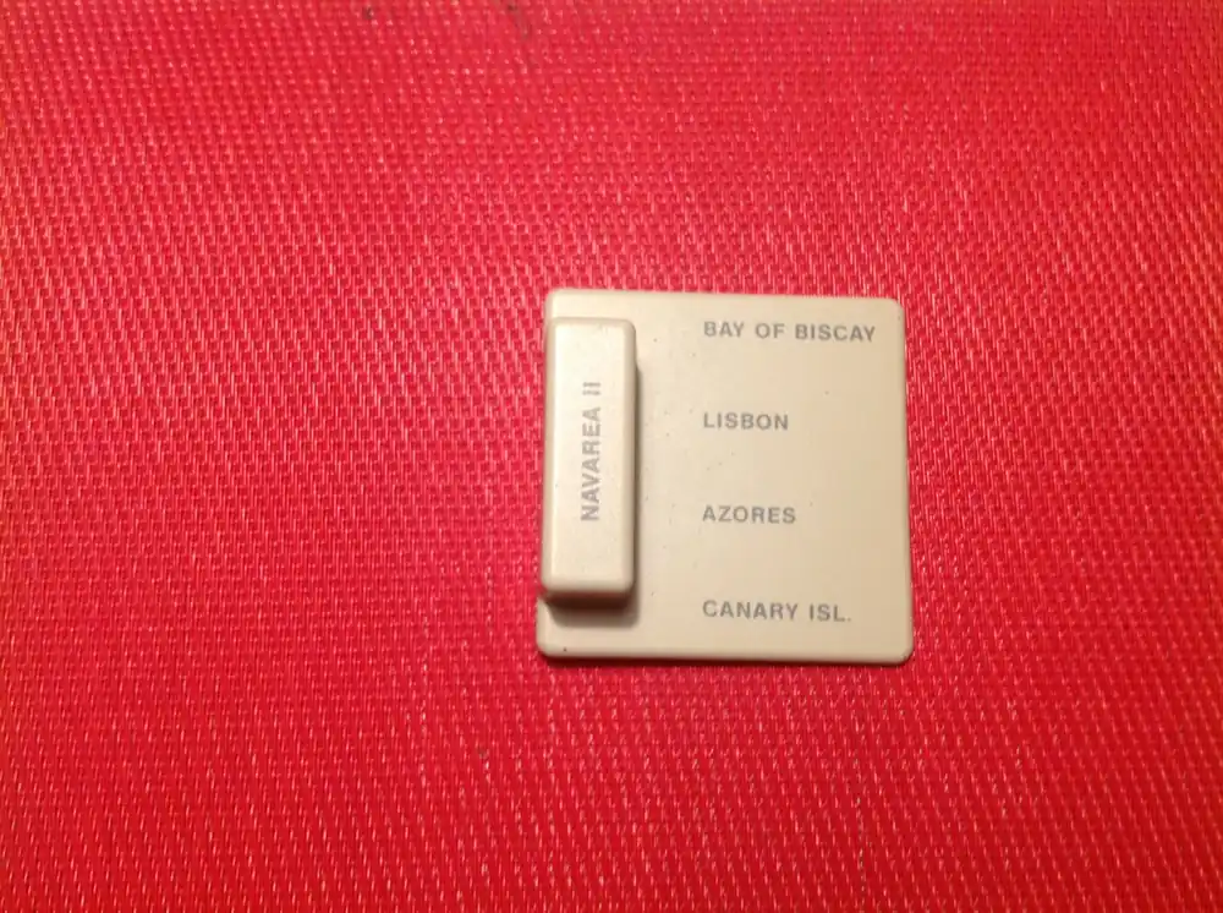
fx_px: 1234
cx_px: 612
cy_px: 456
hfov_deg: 52.7
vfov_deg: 40.6
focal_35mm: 35
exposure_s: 1/17
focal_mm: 4.28
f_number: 2.4
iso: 125
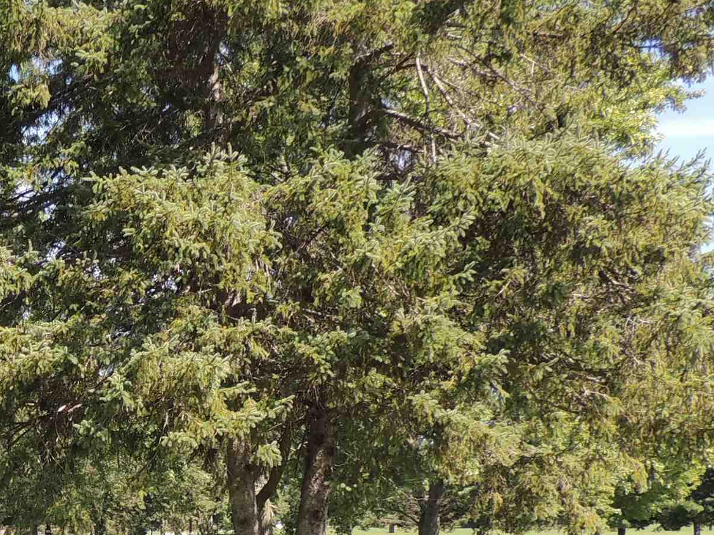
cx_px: -41
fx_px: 1258
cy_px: 466
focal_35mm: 61
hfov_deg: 29.1
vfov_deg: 23.5
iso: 100
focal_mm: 4.3
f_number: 3
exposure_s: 1/400
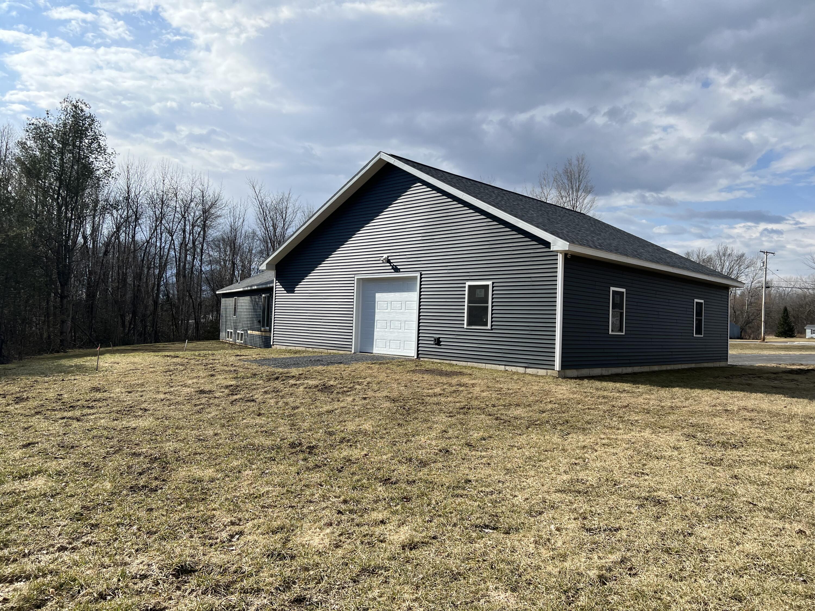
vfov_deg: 53.1
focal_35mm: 26
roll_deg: -2.4
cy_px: 306
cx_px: 408
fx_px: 612
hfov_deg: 67.3
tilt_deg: +4.7
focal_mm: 5.7
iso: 50
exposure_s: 1/5319
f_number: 1.5
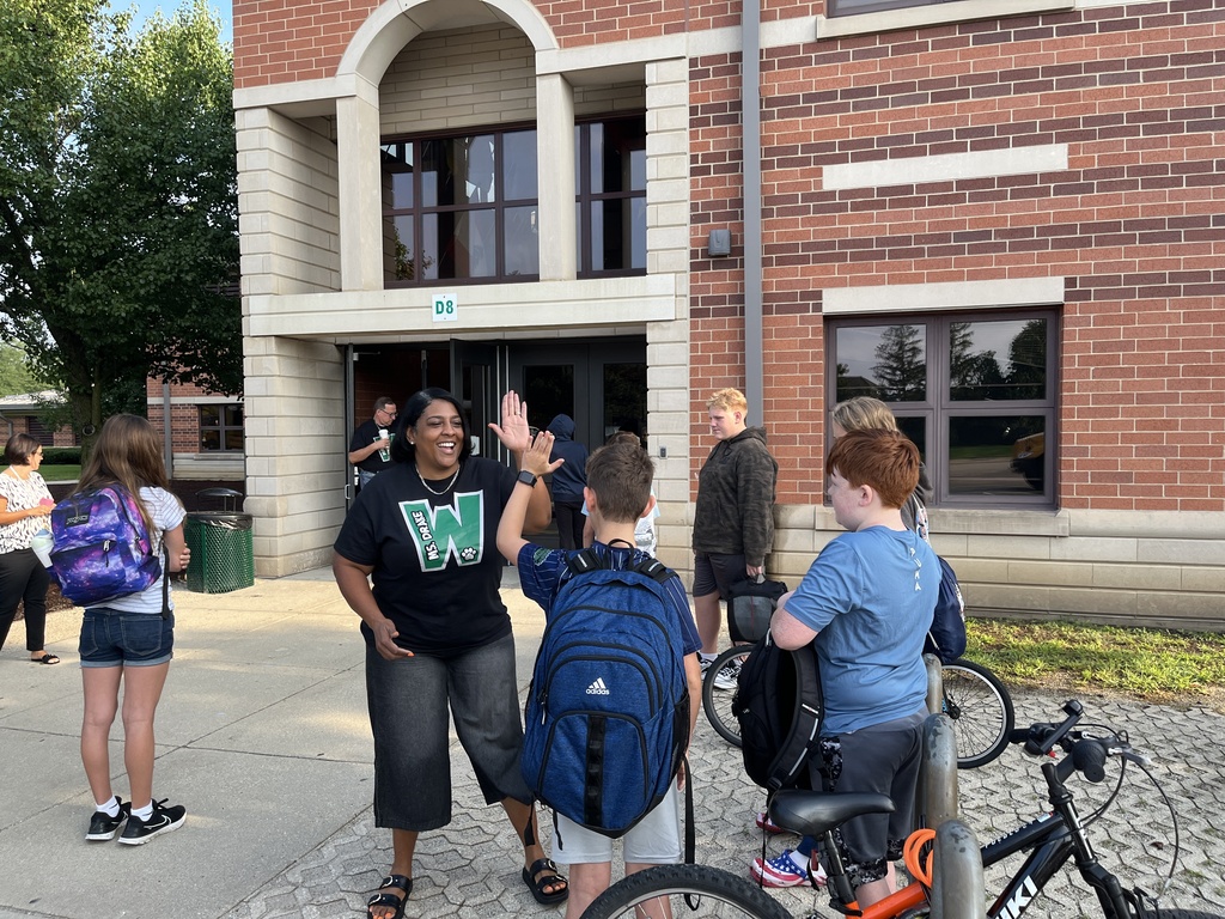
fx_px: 920
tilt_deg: -1.9
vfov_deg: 53.1
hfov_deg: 67.3
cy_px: 460
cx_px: 612
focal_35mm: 26
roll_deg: -1.7
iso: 50
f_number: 1.6
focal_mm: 5.1
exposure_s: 1/577
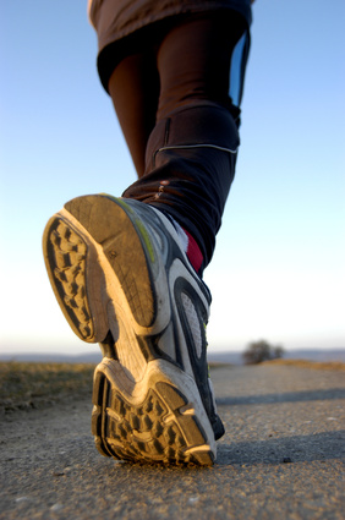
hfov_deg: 45.5
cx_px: 172
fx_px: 411
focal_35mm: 28
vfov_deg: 64.6
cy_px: 260
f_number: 3.5
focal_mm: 19
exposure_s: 1/320
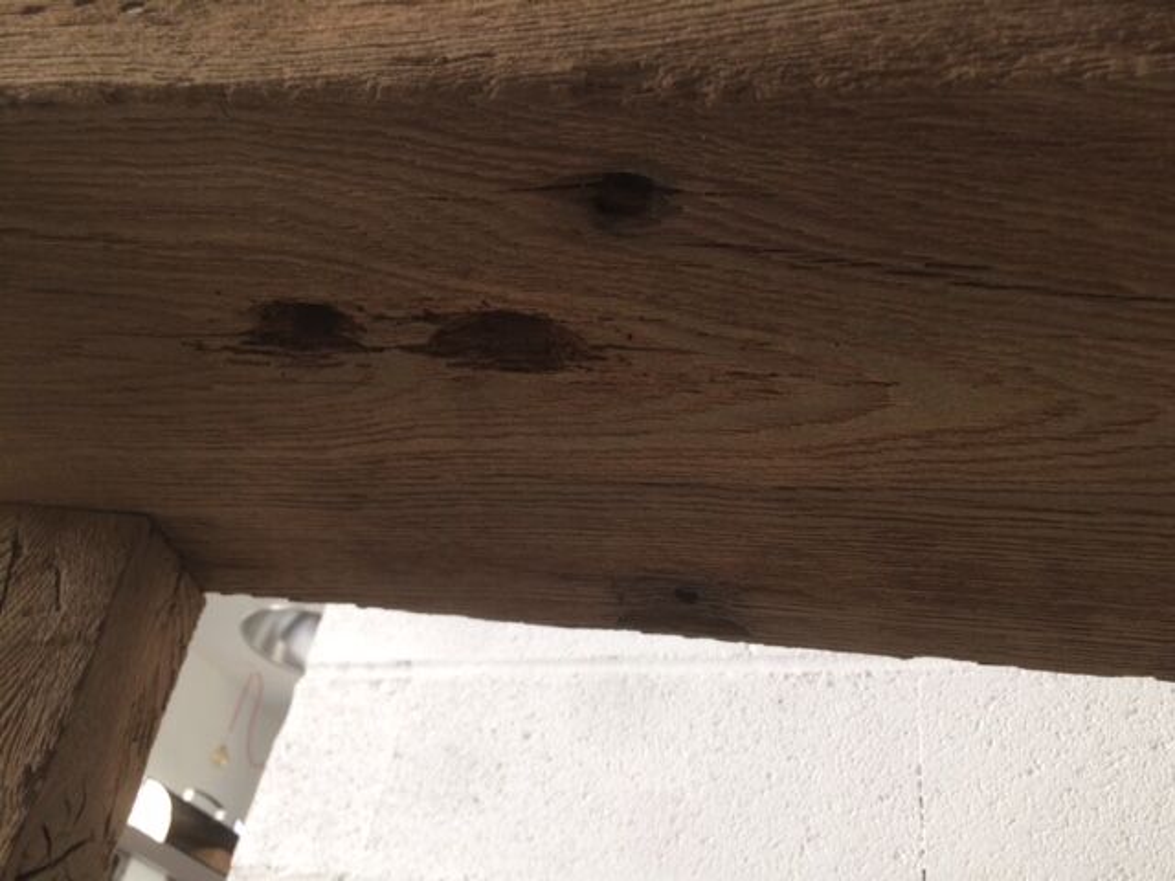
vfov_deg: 48.2
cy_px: 440
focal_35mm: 29
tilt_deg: +39.2
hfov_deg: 61.7
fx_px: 984
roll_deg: -11.8
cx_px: 588
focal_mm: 4.15
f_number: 2.2
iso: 40
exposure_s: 1/50
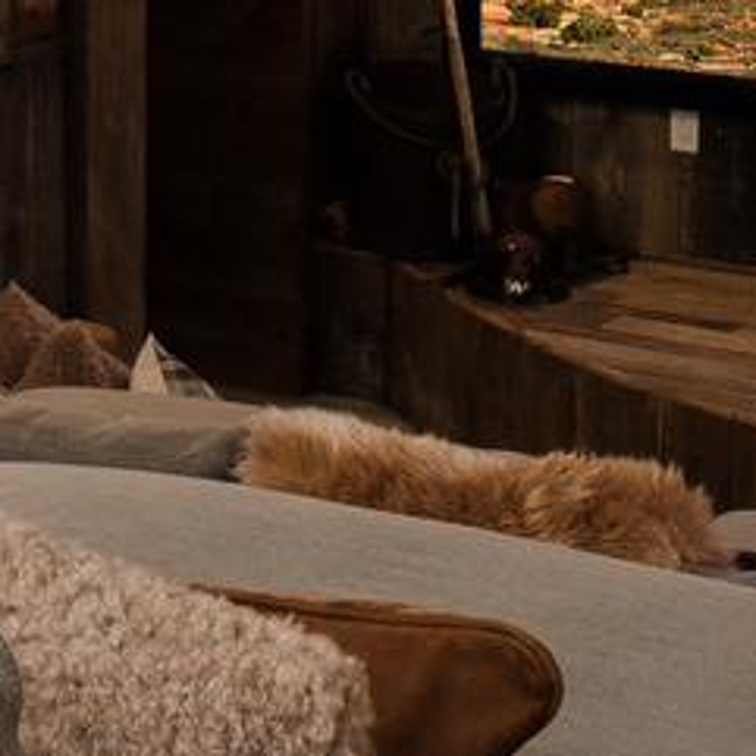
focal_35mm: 130
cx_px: -125
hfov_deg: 13.1
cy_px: -318
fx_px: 3212
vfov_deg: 12.8
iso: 400
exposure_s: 1/8
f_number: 5.6
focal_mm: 12
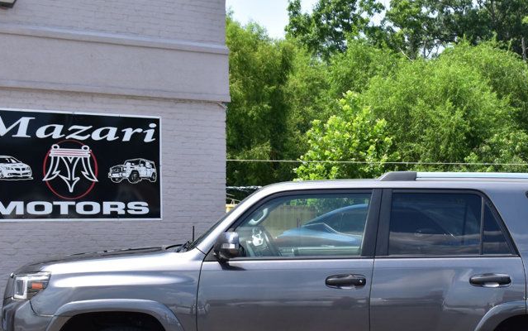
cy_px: 256
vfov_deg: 14.0
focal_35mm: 93
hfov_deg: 22.2
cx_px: 363
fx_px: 1339
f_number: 10
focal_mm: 38
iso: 400
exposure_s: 1/320
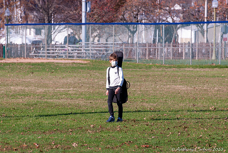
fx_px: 1902
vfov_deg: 4.6
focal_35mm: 300
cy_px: 76
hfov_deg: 6.9
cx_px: 114
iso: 100
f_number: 8
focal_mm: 200
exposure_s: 1/250
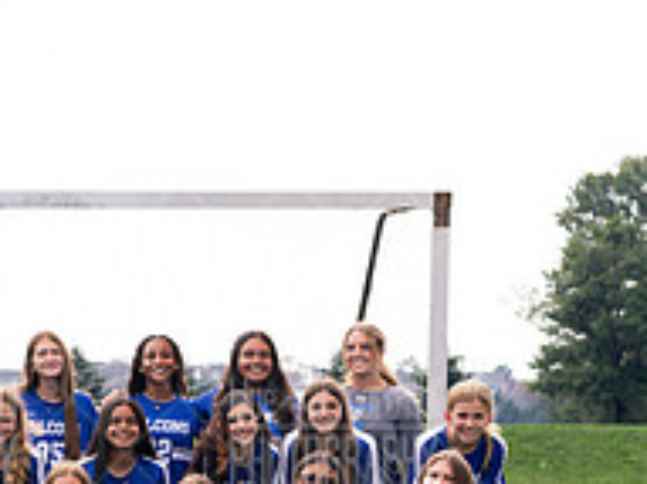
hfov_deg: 12.7
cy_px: 419
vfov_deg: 9.8
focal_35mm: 150
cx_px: -192
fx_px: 2802
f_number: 2.2
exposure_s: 1/250
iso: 200
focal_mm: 35
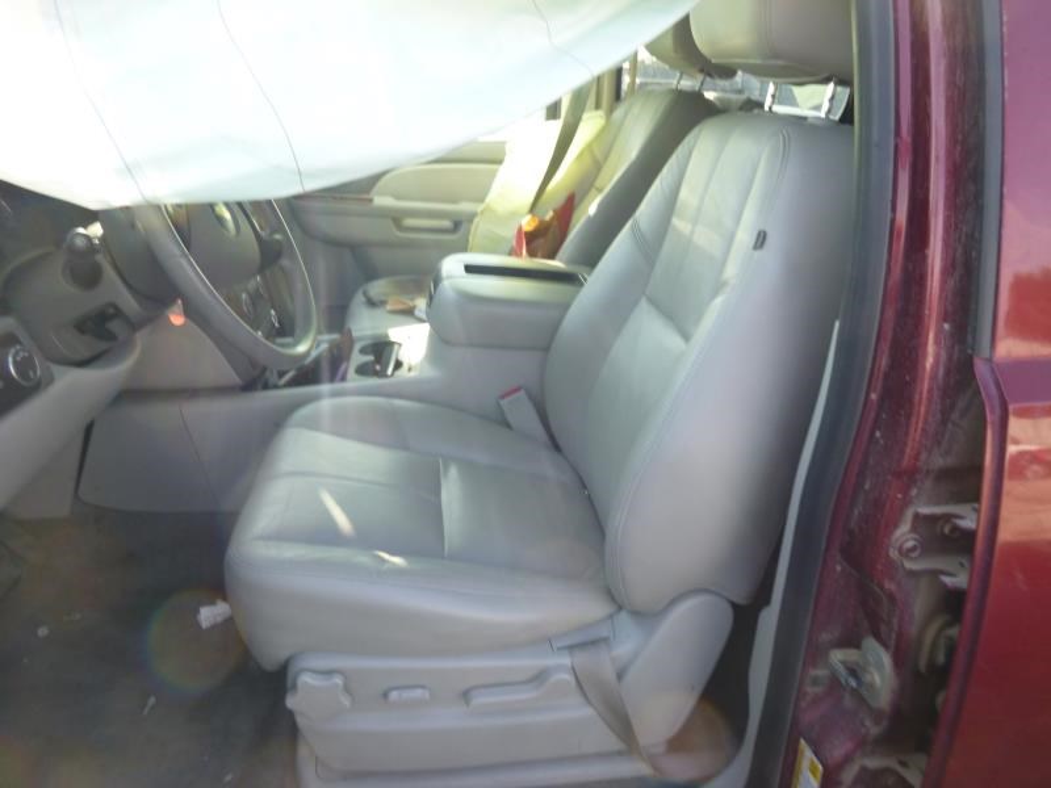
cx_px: 526
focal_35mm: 25
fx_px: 759
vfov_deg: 54.9
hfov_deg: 69.4
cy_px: 394
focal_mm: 4.5
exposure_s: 1/60
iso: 125
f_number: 3.9
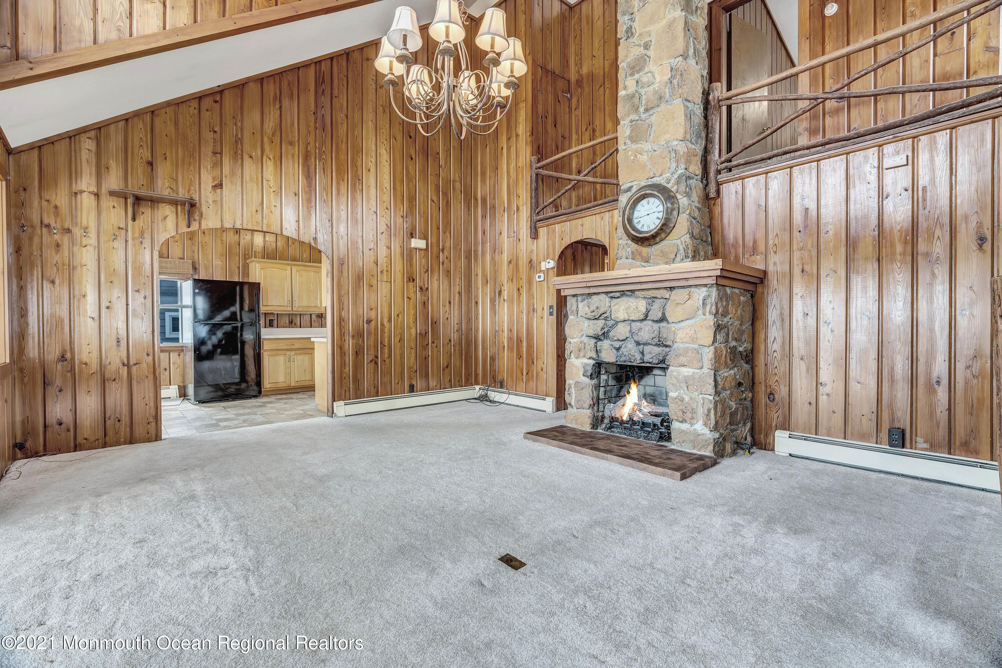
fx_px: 445
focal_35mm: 16
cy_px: 334
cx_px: 501
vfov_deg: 73.7
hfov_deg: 96.7
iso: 100
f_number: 6.3
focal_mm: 16
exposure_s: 1/4
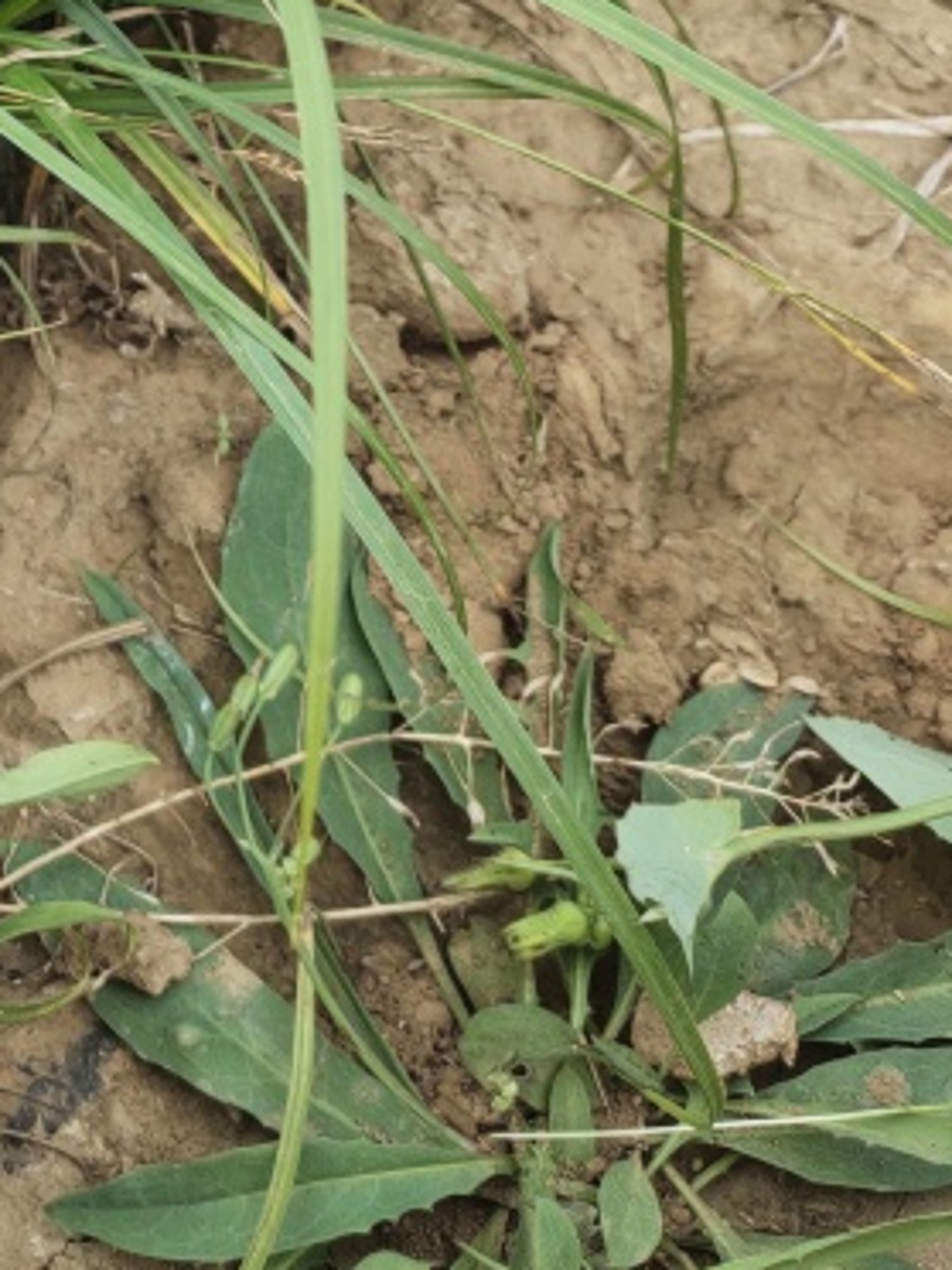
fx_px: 2420
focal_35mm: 66
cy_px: -145
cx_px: -396
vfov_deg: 26.9
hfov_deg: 19.8
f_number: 1.79
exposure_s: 1/154
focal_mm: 4.76
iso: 56
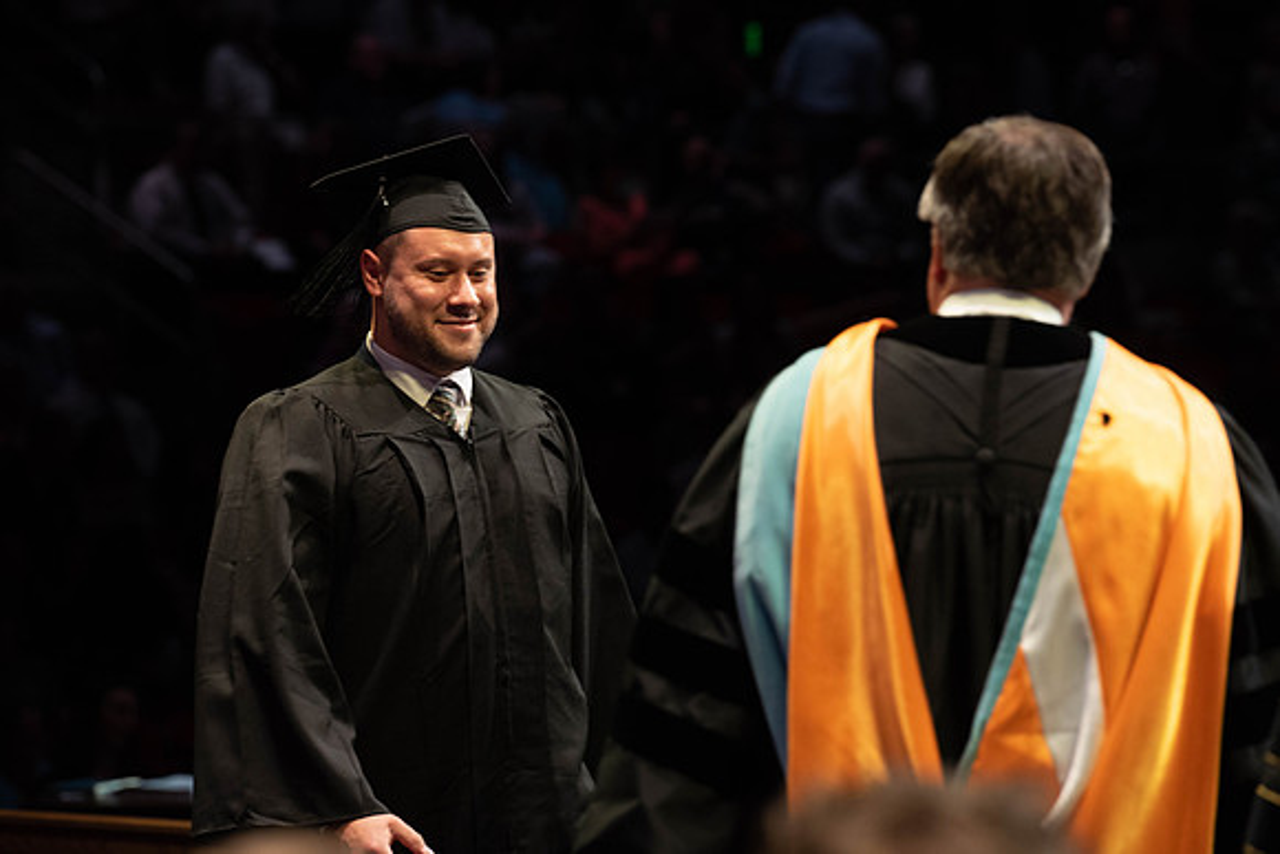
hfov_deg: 12.4
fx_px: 5900
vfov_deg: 8.3
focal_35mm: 166
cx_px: 595
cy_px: 404
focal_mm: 155
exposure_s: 1/320
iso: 1600
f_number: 4.5
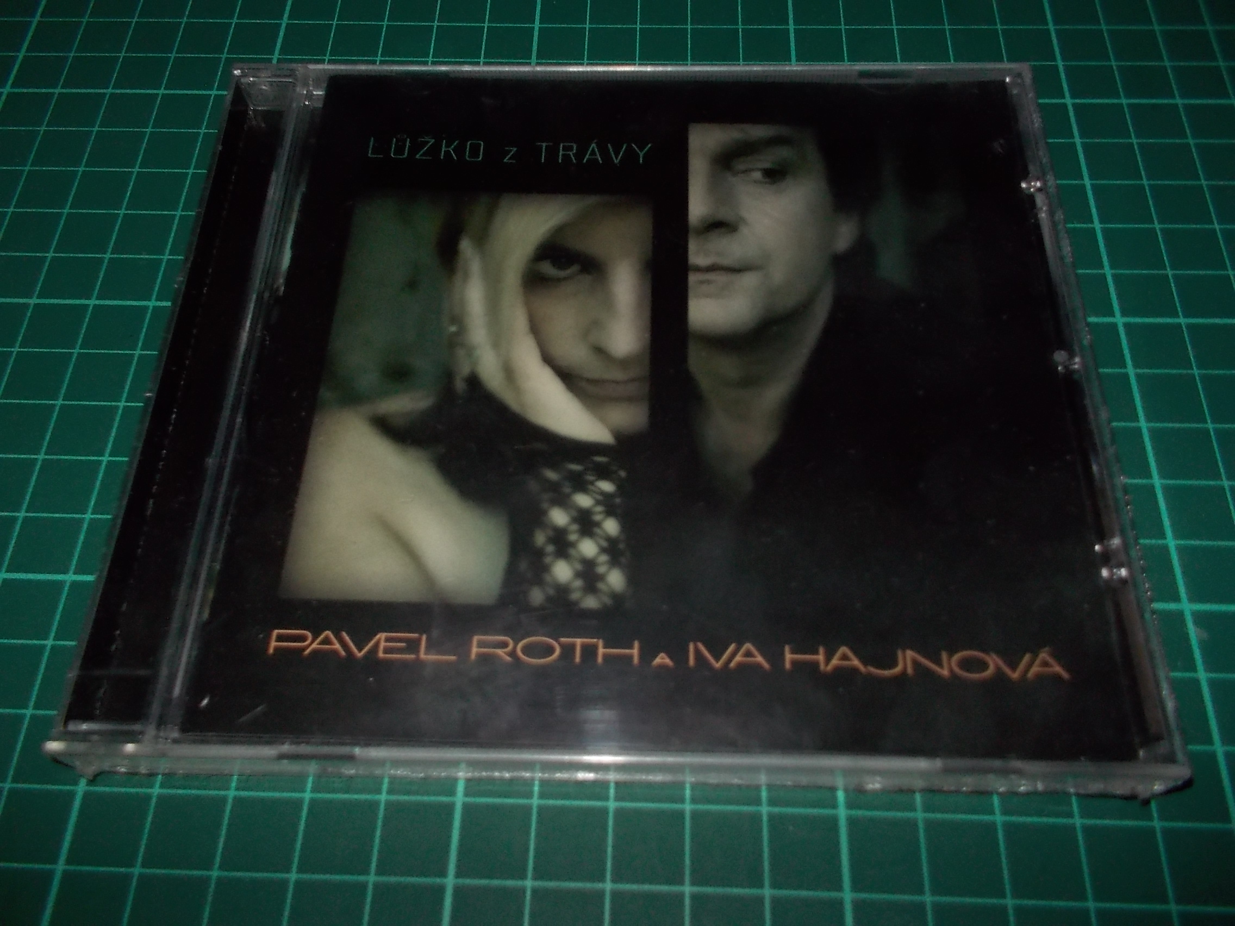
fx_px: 1035
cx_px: 618
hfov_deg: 61.7
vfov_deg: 48.2
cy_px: 463
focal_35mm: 29
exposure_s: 1/30
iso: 200
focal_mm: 4.1
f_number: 3.3
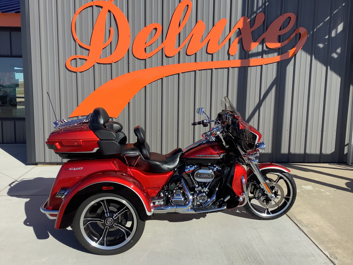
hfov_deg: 58.4
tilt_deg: -8.9
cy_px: 132
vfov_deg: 45.4
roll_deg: -1.9
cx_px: 176
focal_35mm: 31
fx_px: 316
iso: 25
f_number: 2.4
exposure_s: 1/1164
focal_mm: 3.3
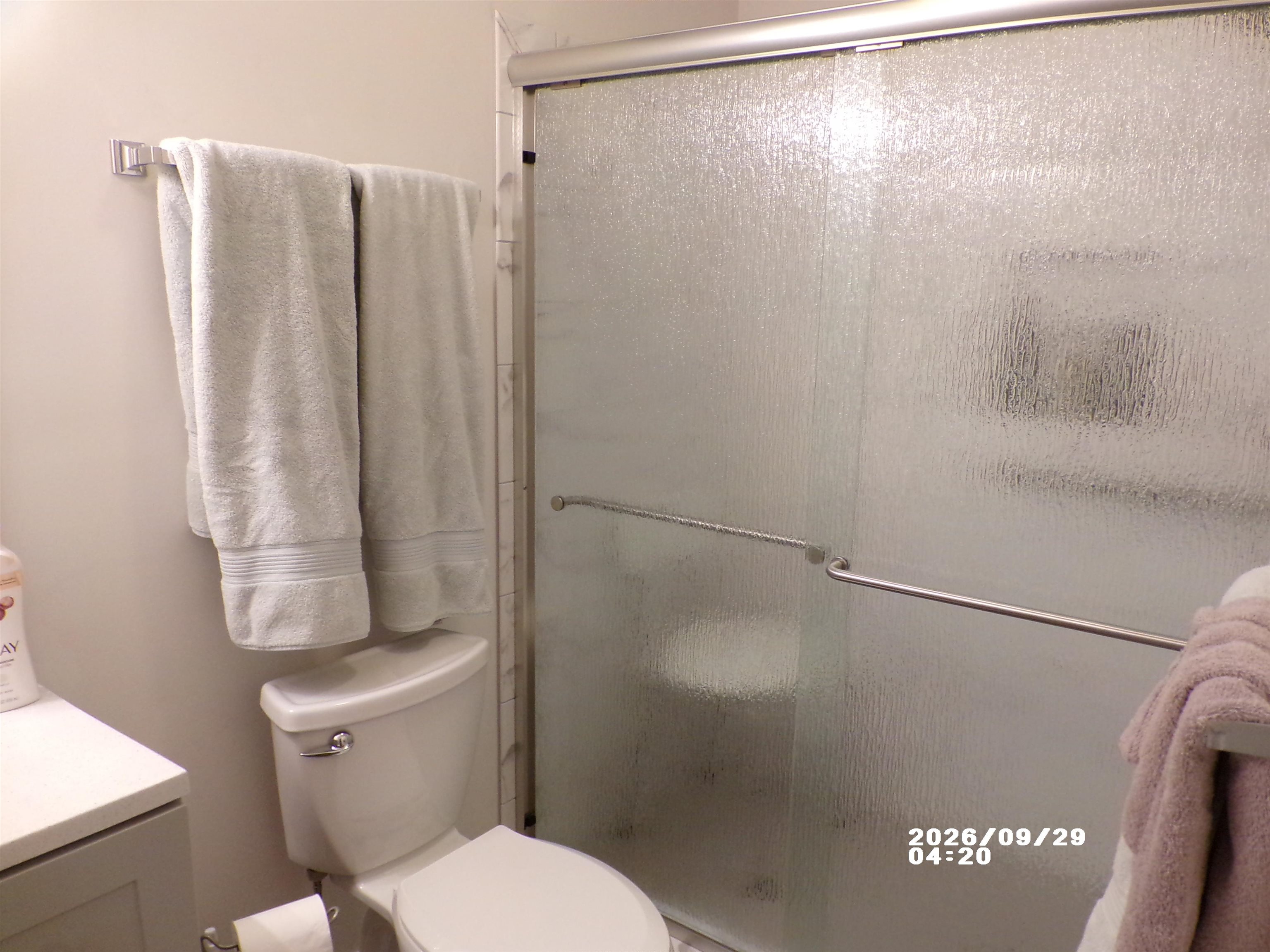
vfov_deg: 53.1
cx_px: 635
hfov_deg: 67.3
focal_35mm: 26
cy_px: 476
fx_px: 954
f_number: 3.2
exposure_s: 1/20
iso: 200
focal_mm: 4.7
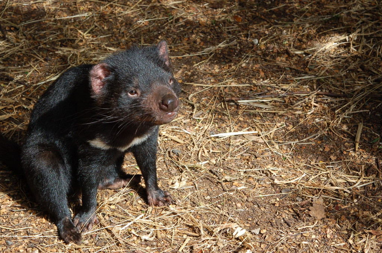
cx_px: 191
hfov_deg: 22.7
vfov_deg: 15.1
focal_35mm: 90
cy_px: 126
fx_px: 953
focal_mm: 60
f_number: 10
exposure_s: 1/200
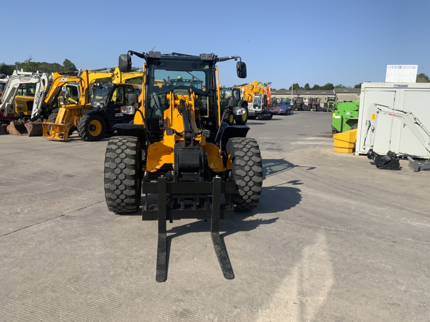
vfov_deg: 48.2
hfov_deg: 61.7
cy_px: 161
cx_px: 215
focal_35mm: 29
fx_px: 360
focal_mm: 3
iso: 16
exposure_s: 1/1984
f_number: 1.8
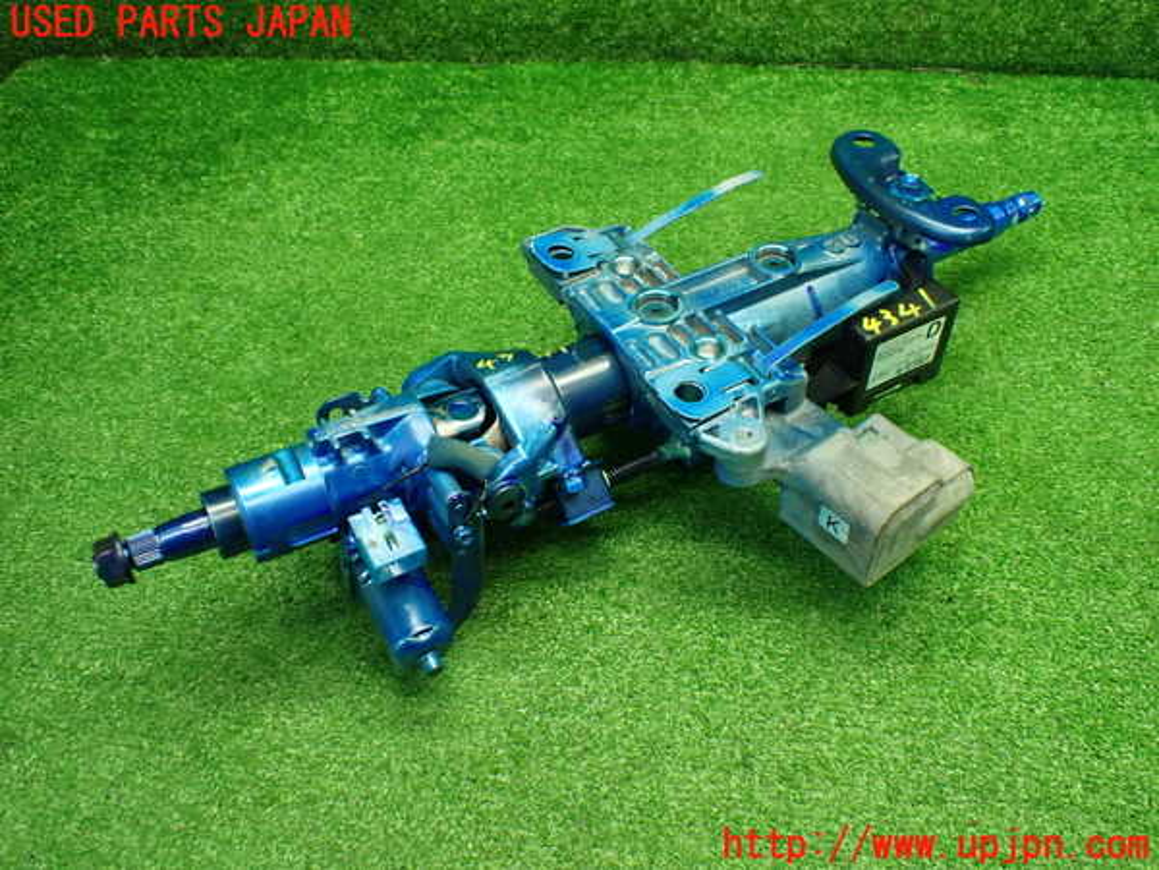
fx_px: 1004
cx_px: 580
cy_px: 435
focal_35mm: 30
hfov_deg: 60.0
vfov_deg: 46.8
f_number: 2.3
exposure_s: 1/125
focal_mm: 5.4
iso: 800
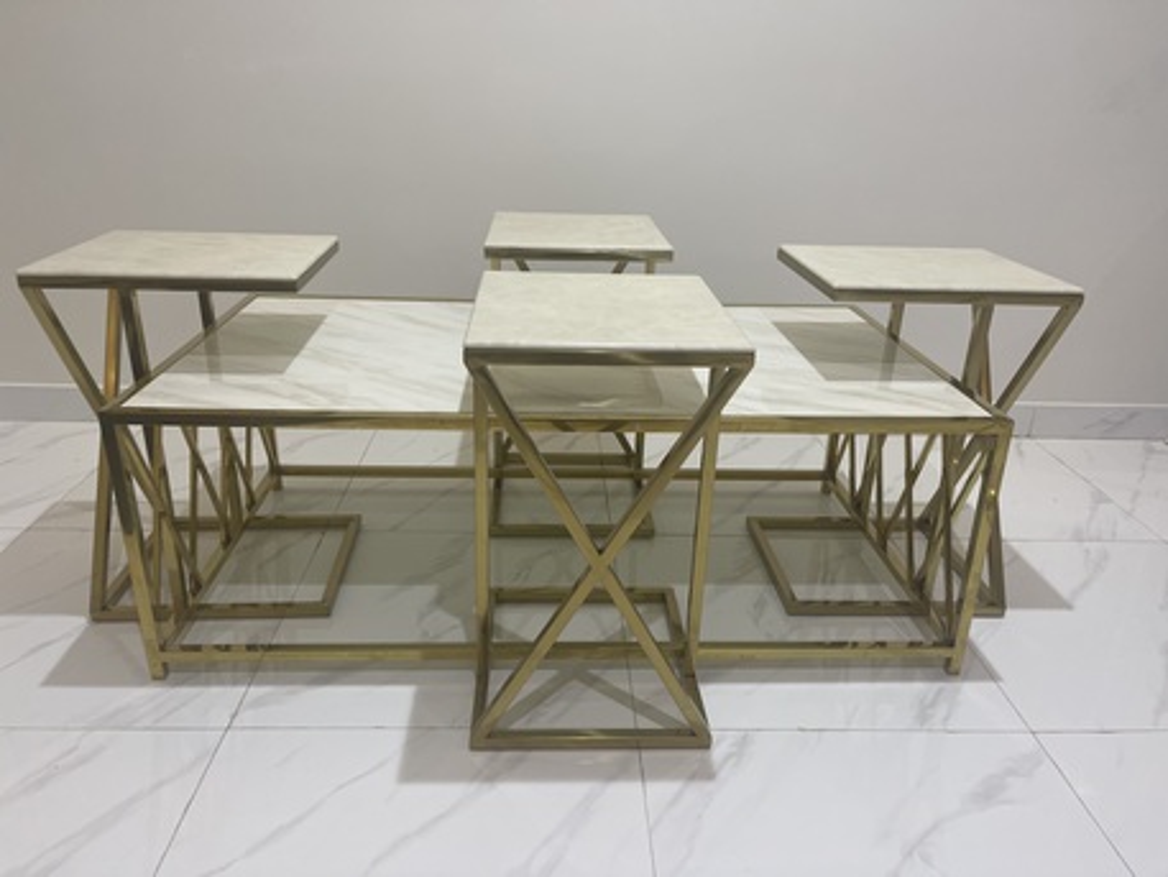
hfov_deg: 67.3
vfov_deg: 53.1
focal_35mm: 26
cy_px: 438
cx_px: 584
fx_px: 878
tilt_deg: -22.8
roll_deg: -1.7
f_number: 1.6
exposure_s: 1/60
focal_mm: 5.1
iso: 125
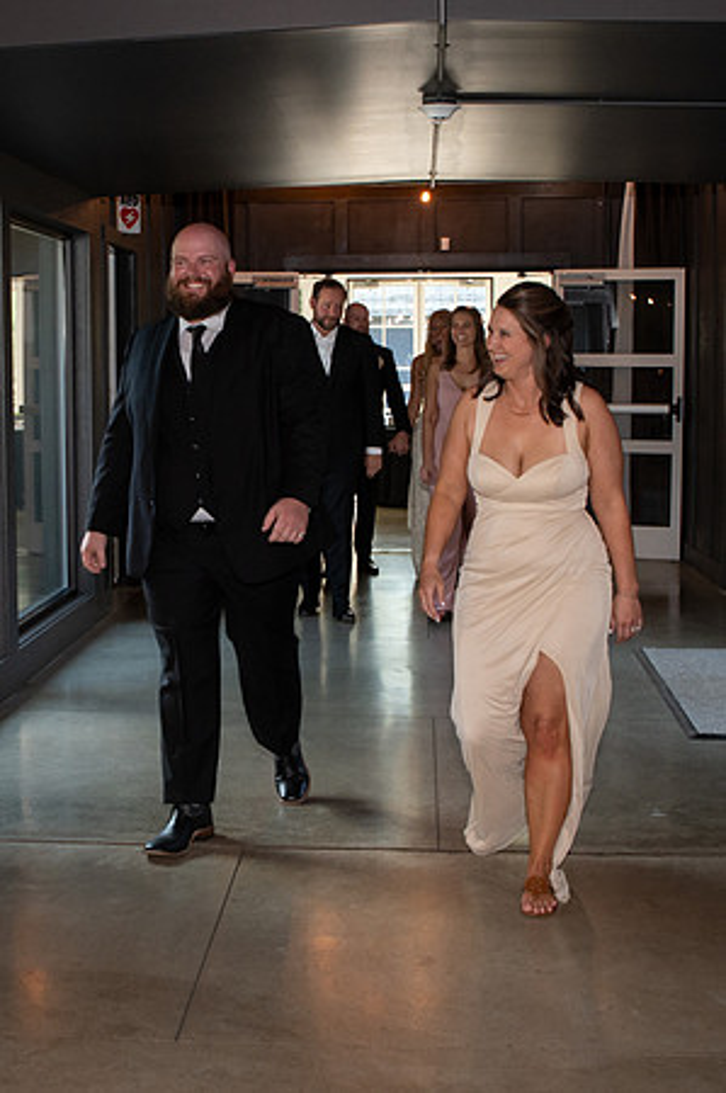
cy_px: 509
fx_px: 1556
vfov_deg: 38.7
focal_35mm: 51
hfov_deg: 26.0
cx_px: 212
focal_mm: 24
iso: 1000
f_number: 5.6
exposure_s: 1/160
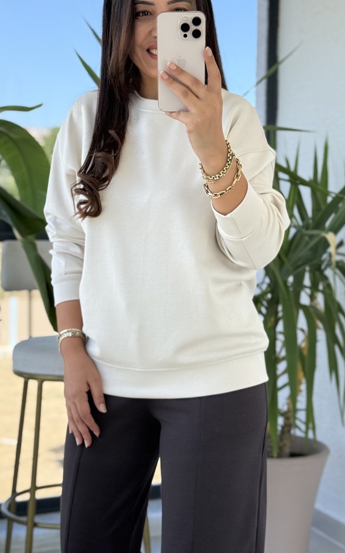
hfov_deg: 20.0
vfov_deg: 31.5
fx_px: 978
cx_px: 177
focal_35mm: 65
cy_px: 225
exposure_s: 1/747
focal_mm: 6.76
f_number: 1.78
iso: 80
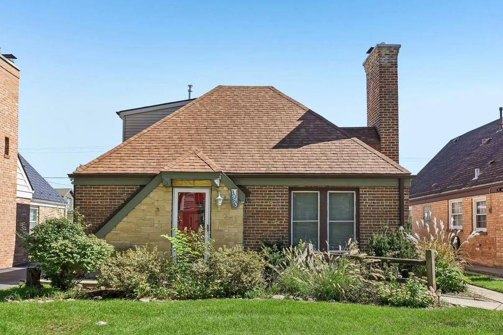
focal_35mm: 30
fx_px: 419
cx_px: 252
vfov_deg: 43.6
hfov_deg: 61.9
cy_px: 168
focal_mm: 20
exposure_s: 1/640
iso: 400
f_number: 8
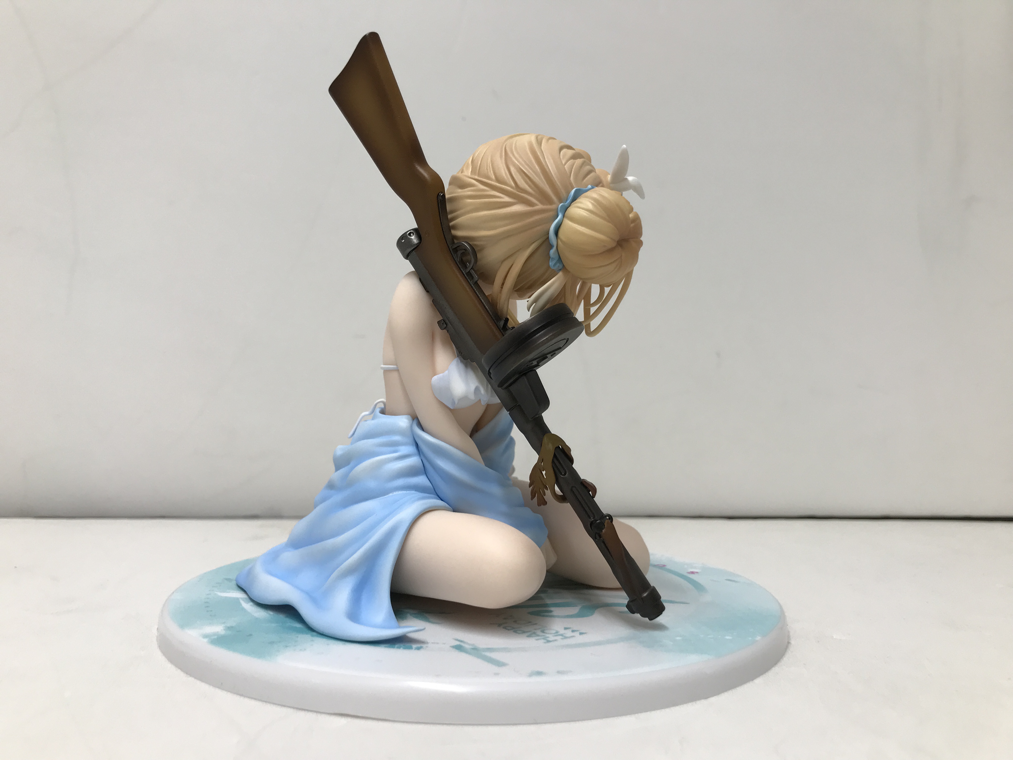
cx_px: 506
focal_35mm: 28
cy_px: 380
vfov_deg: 49.7
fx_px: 819
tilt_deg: +2.1
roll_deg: -2.1
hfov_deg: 63.4
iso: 32
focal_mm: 3.99
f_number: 1.8
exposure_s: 1/120
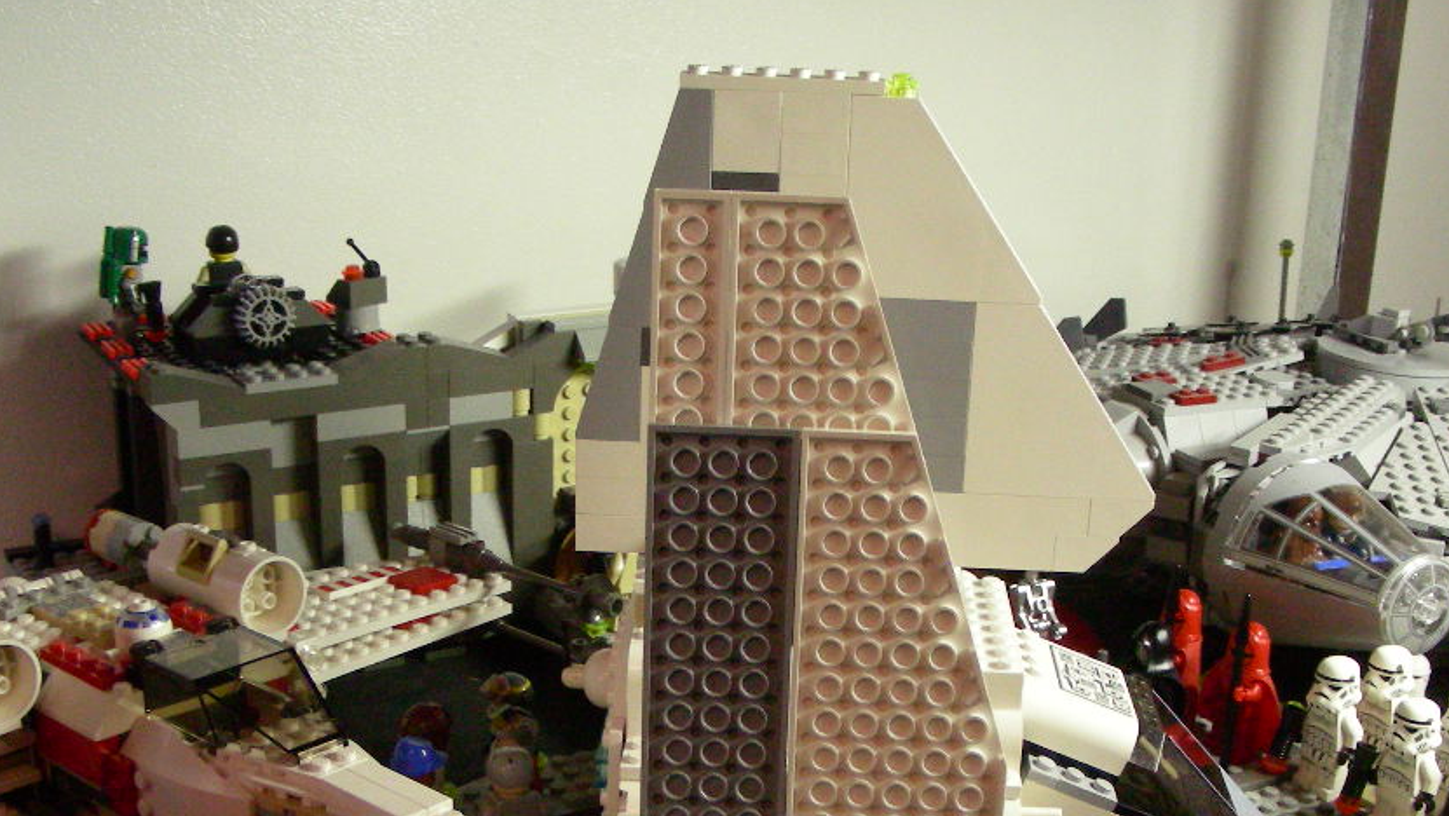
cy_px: 649
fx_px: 1960
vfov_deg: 23.2
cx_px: 771
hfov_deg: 40.6
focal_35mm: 51
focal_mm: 6.3
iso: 400
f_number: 3.5
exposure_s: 1/20
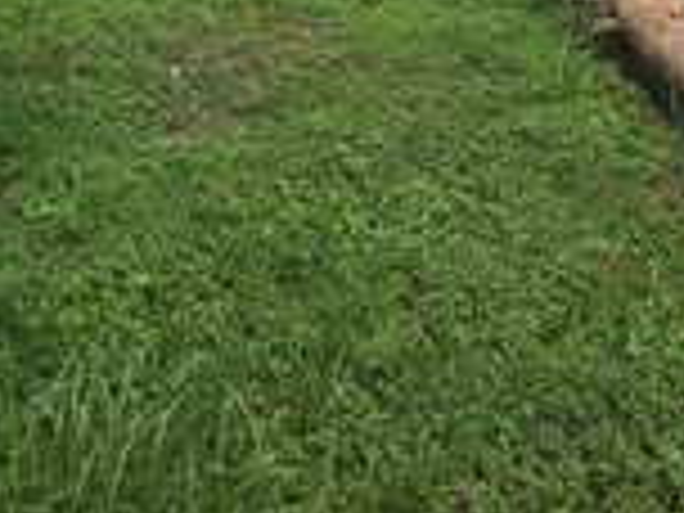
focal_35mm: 41
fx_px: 810
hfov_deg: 45.7
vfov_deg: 25.1
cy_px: -288
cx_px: 310
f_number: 2.2
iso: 100
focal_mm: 2.2
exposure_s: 1/3446
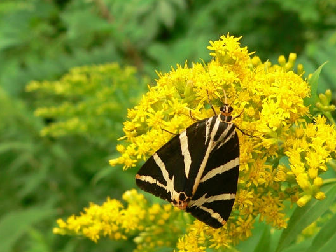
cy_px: 139
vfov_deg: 23.3
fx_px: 612
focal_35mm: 63
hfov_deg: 30.7
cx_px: 193
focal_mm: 8.7
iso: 100
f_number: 4
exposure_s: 1/200
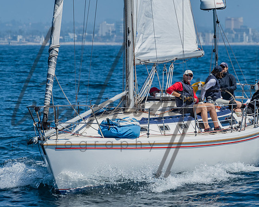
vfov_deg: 4.0
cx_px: 113
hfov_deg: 5.0
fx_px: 2944
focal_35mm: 384
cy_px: 104
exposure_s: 1/640
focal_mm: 185
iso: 160
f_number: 6.3
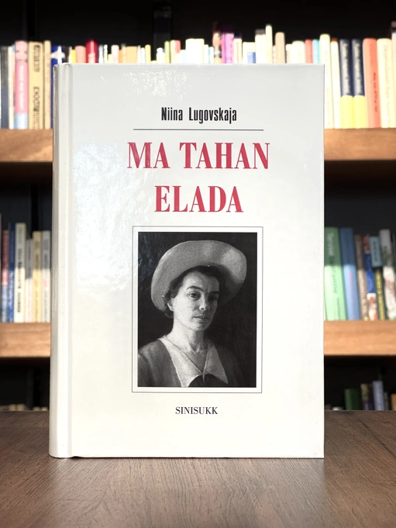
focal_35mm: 77
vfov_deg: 25.3
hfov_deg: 19.1
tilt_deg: +0.4
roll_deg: -0.5
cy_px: 264
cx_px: 198
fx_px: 1174
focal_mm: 9
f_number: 2.8
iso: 200
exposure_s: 1/99
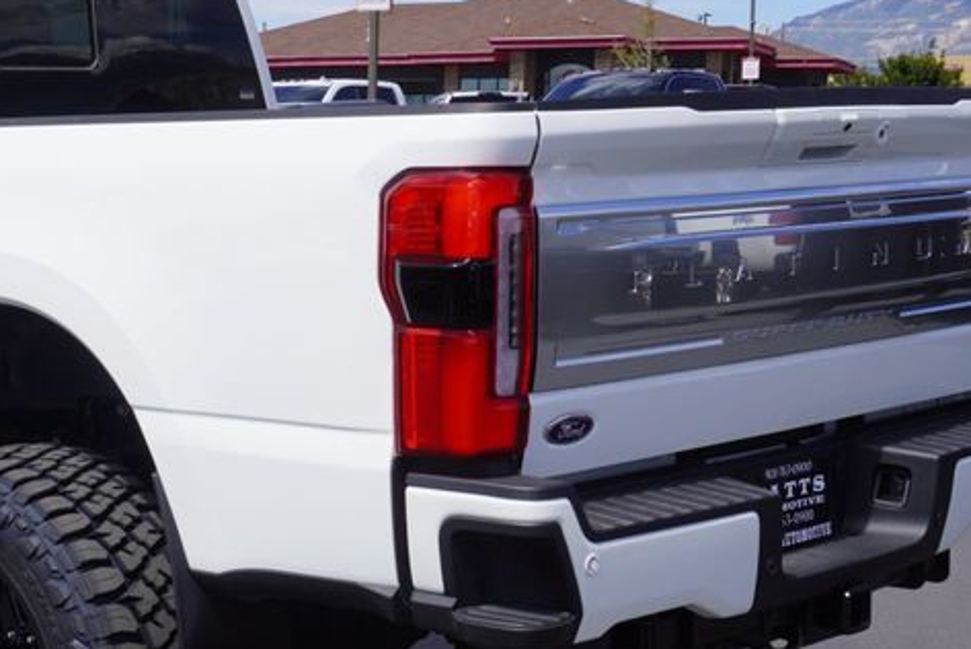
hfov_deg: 25.2
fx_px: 2105
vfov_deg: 17.5
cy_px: 427
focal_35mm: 78
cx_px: 90
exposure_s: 1/200
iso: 100
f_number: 11
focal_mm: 24
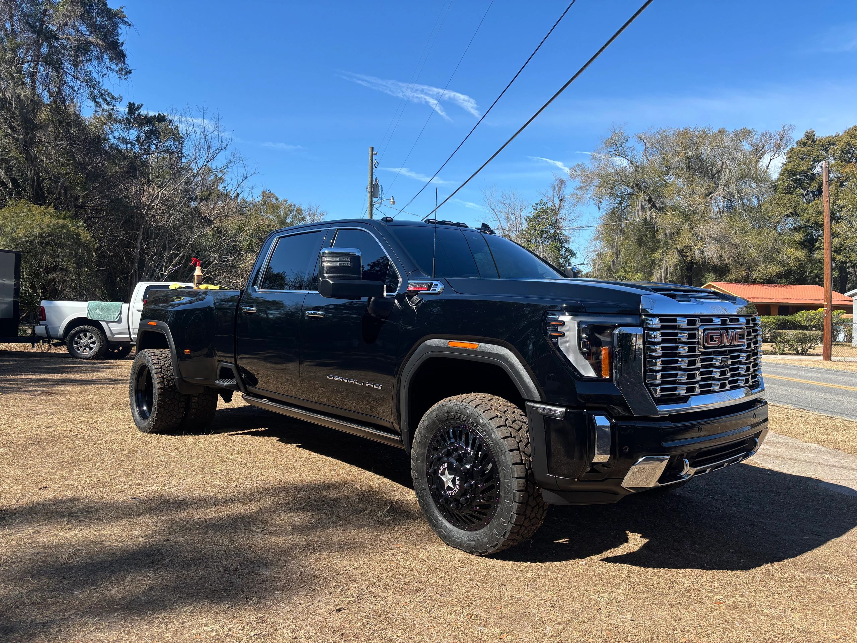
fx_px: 644
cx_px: 428
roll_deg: -2.5
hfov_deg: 67.3
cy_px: 322
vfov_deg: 53.1
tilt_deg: -1.0
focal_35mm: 26
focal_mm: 5.96
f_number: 1.6
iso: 50
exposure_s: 1/1667
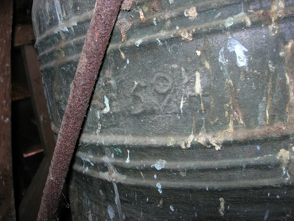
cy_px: 110
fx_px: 323
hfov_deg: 49.0
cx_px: 147
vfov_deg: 37.7
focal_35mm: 38
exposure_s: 1/60.1
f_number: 4.8
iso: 64
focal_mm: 7.8
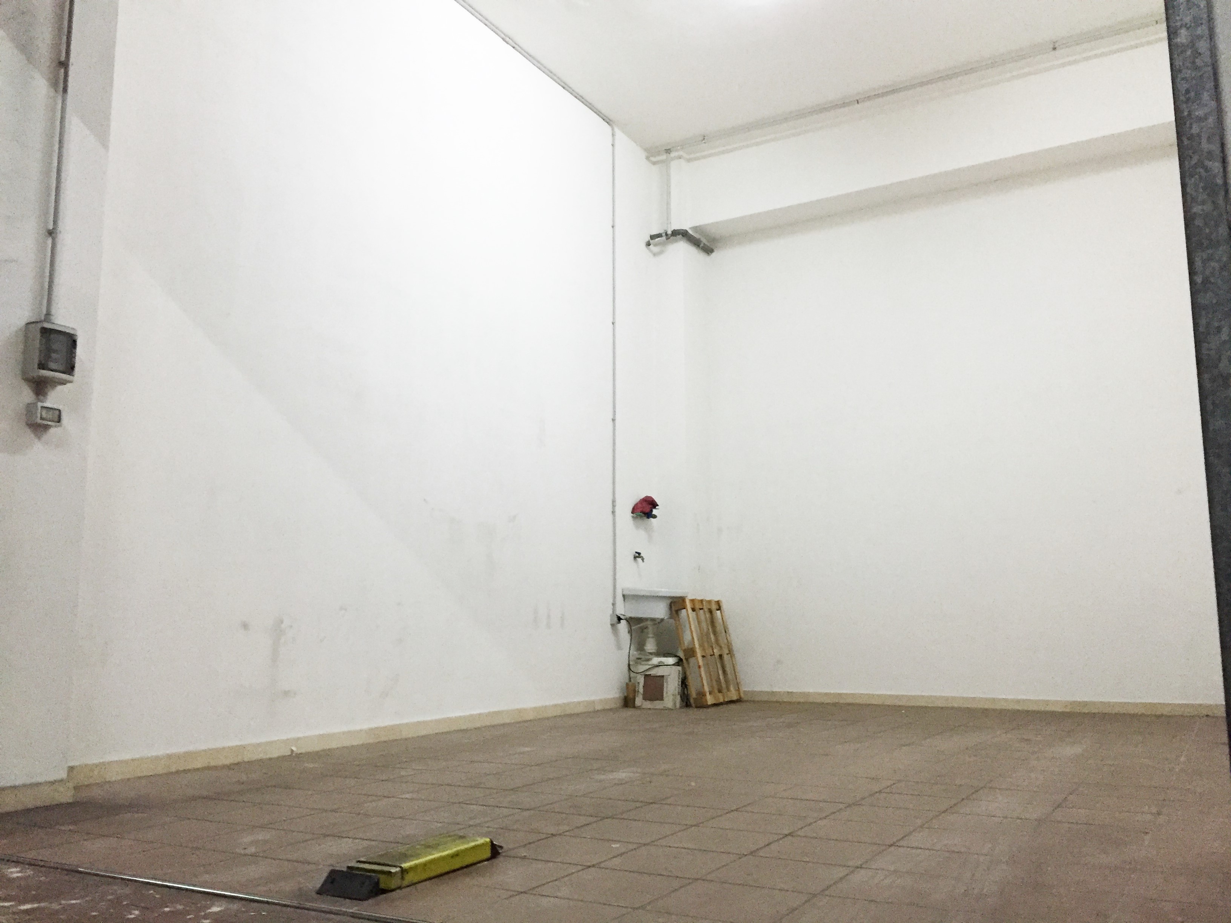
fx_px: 1031
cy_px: 462
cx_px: 616
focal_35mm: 29
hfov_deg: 61.7
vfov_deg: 48.2
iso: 200
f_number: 2.2
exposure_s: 1/33
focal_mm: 4.15
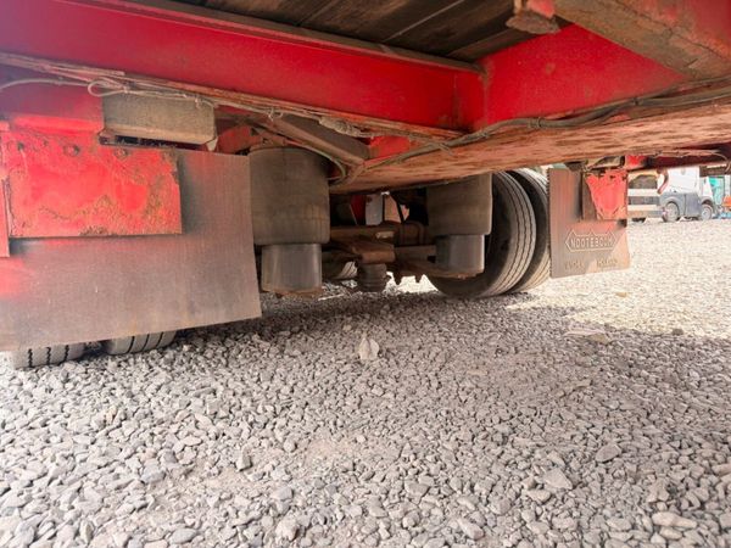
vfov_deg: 56.8
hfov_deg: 71.6
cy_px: 274
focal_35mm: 24
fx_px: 507
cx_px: 366
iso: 100
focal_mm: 6.76
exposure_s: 1/507
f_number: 1.78
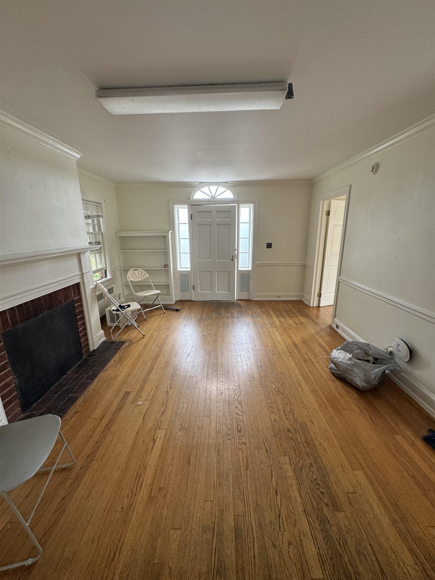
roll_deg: +2.1
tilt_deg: -14.9
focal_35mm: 14
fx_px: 235
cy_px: 290
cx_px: 218
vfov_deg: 102.1
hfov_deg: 85.7
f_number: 2.2
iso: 125
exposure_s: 1/99
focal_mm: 2.22
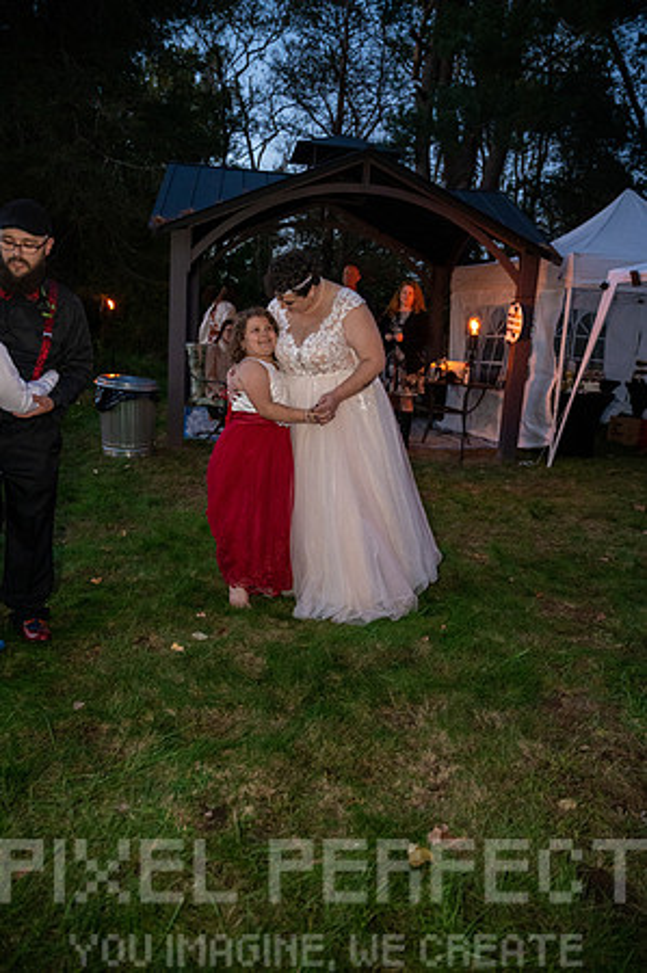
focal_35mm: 28
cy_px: 486
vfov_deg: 65.5
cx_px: 324
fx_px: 757
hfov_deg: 46.3
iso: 7200
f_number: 2.8
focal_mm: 28
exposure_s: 1/60
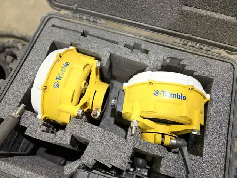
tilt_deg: -69.8
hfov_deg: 71.6
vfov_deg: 56.8
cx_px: 118
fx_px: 164
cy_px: 89
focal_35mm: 24
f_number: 1.78
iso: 160
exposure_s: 1/50
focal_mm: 6.76
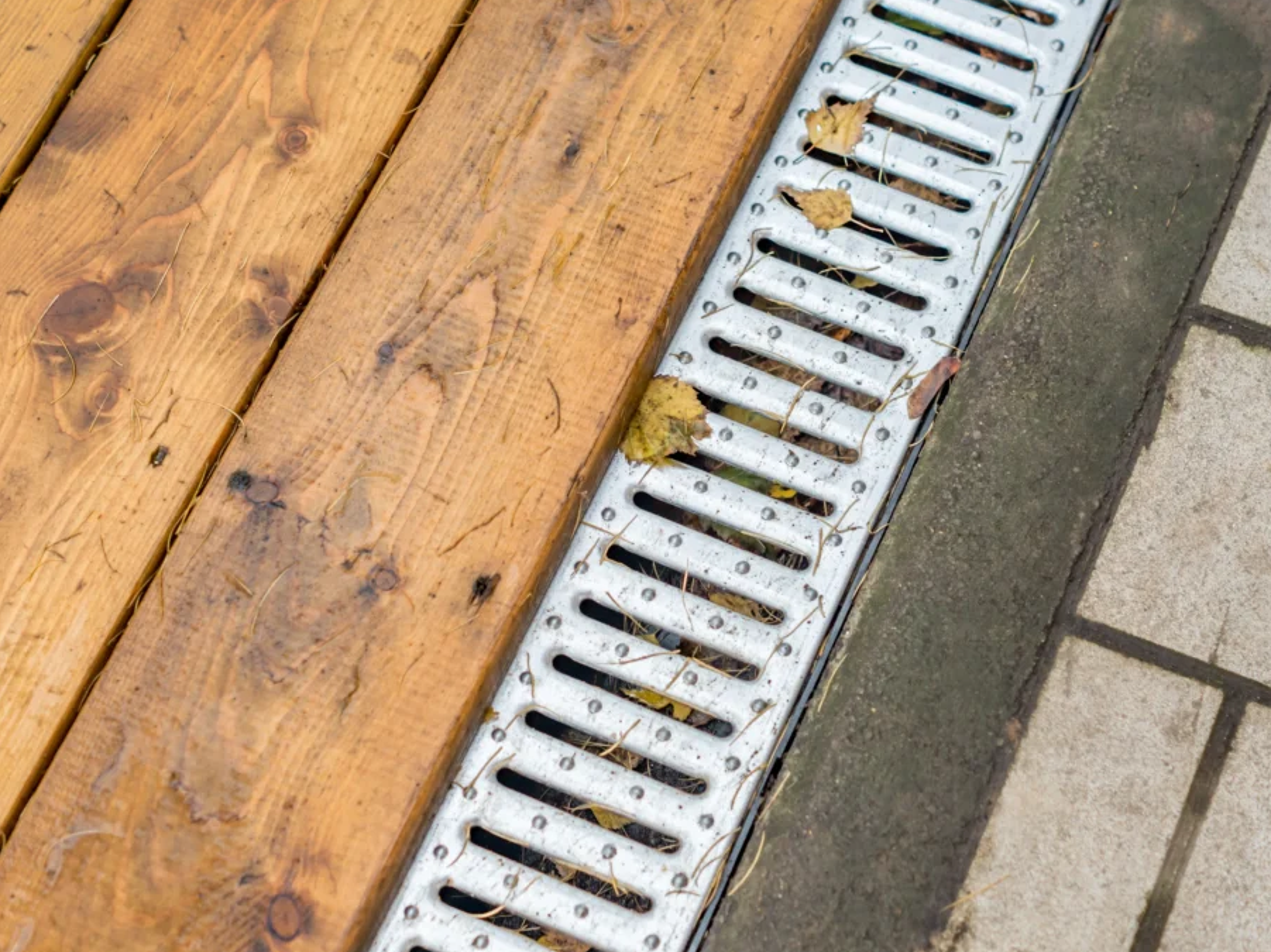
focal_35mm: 82
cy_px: 473
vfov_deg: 18.0
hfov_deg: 23.8
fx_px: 3010
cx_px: 710
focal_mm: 50
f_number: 3.2
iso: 100
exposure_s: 1/160
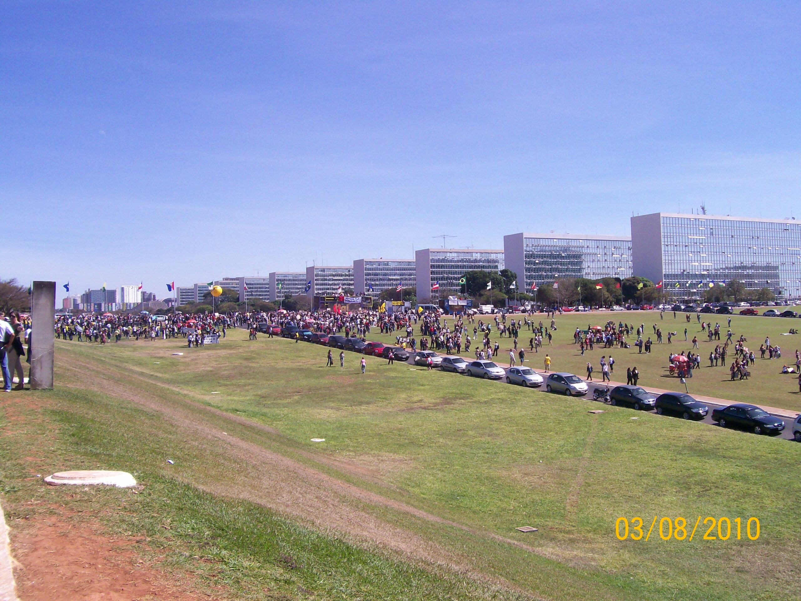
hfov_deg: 51.4
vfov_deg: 39.7
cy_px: 300
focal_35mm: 36
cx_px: 400
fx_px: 833
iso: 80
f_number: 4.8
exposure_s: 1/508
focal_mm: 6
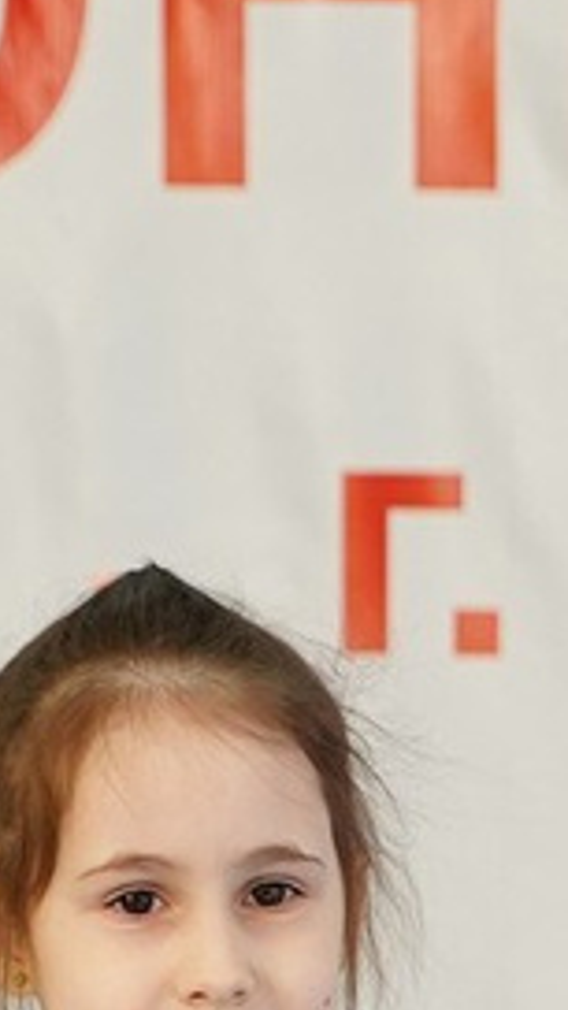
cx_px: 1734
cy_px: 2074
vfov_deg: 4.6
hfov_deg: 2.6
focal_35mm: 464
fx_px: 12424
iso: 400
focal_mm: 47
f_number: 3.5
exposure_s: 1/160
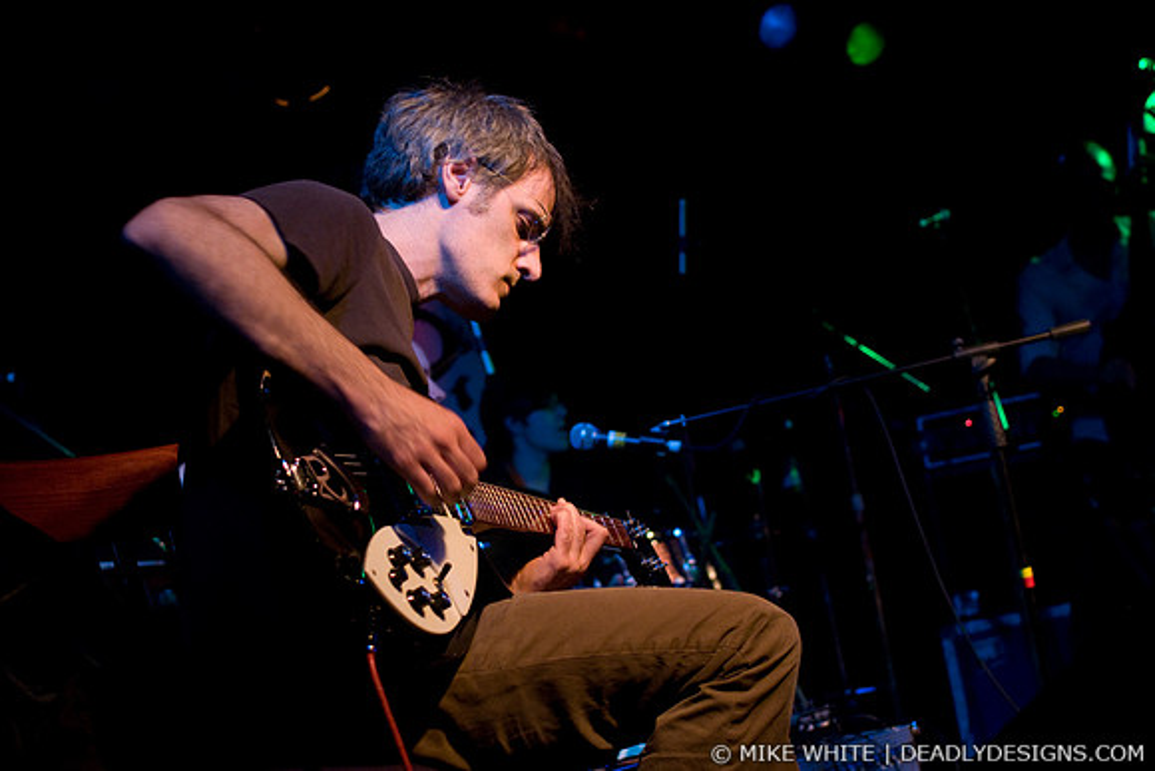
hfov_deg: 37.8
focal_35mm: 52
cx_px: 578
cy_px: 386
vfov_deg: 25.8
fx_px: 1685
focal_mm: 35
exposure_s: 1/30
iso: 1000
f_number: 2.8
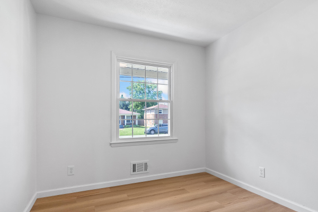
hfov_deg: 83.6
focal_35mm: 20
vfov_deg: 61.6
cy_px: 122
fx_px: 177
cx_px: 178
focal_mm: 16
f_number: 4
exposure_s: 1/100
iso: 1250
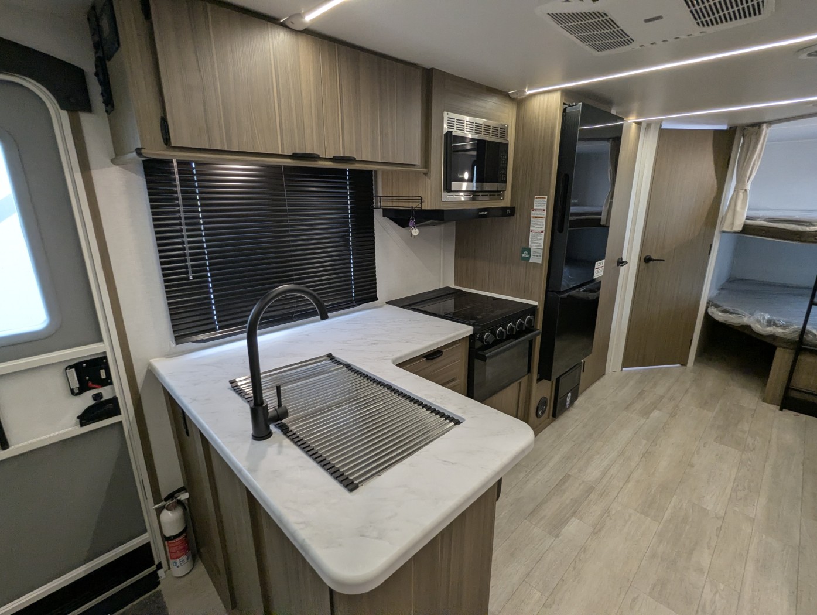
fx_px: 378
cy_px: 308
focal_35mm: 16
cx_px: 408
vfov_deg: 78.2
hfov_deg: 94.4
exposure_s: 1/63.5
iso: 202
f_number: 2.2
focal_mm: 2.35
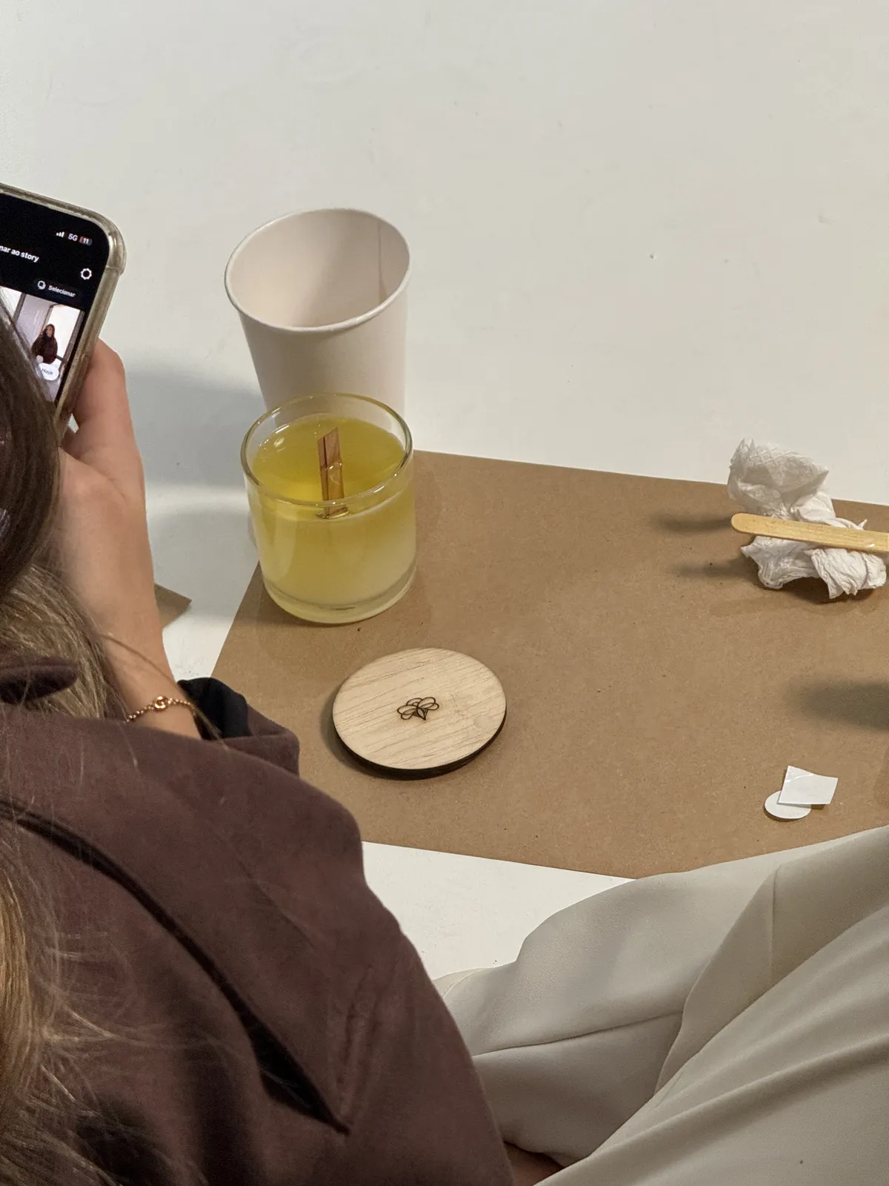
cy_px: 593
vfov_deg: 16.4
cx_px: 444
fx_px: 4109
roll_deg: +4.8
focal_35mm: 120
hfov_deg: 12.3
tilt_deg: -43.3
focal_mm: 15.66
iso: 250
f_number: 2.8
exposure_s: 1/120
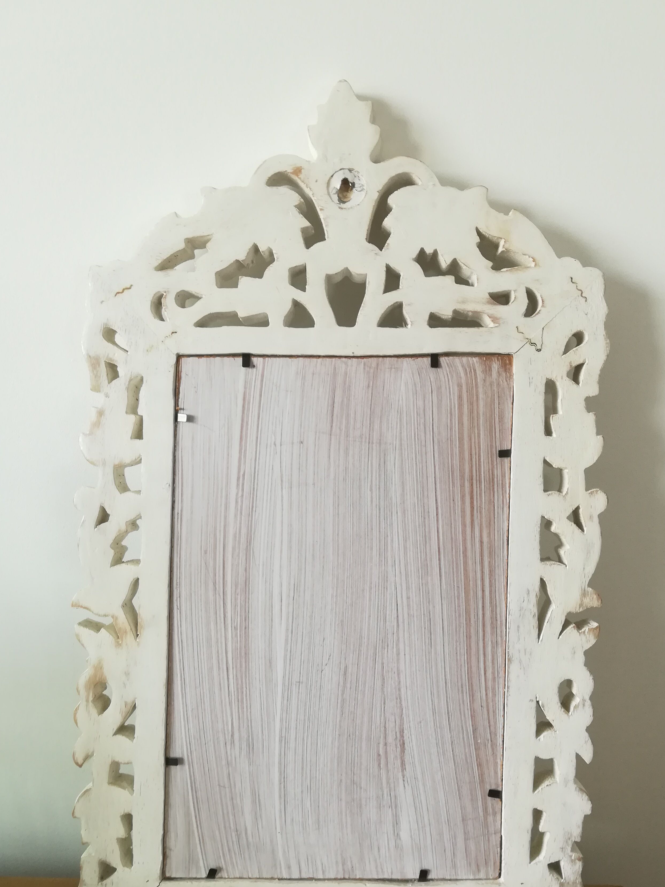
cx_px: 380
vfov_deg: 58.3
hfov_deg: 45.3
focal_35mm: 31
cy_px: 482
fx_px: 794
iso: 160
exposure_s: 1/33.3
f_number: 2.2
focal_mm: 3.83
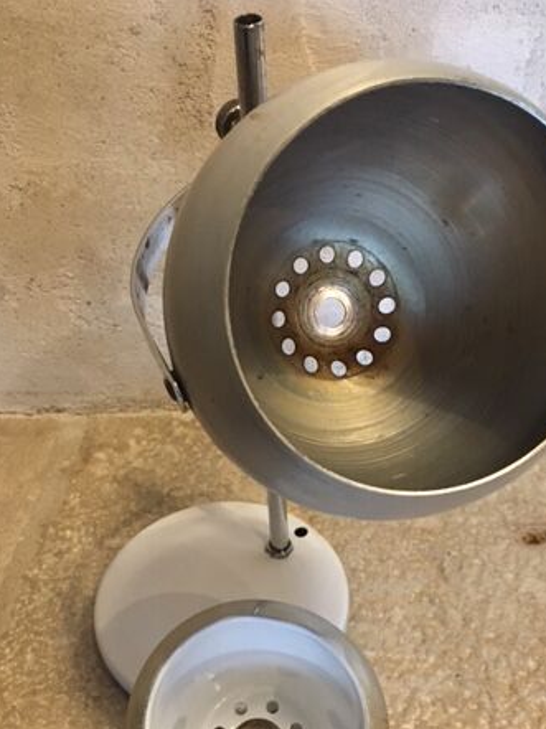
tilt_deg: -45.1
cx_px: 254
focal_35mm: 42
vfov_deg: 44.0
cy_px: 498
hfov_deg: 34.3
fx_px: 884
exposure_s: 1/25
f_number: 2.2
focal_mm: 4.15
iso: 250
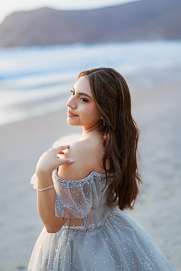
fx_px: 437
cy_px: 136
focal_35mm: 58
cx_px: 90
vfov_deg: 34.5
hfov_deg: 23.4
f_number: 1.4
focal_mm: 58
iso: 100
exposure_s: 1/250
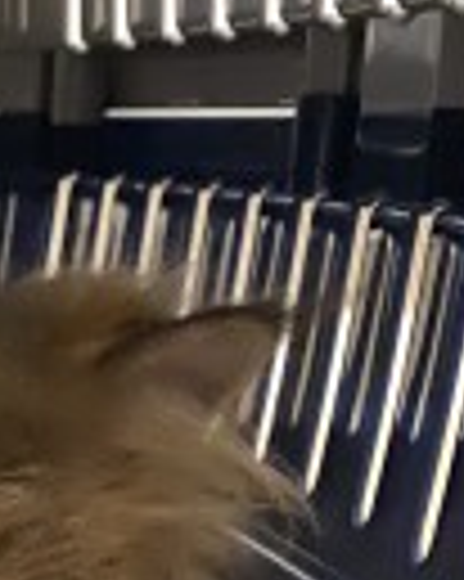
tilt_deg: -13.6
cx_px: -302
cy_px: 647
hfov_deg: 12.2
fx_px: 2028
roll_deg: -2.0
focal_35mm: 118
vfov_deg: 15.8
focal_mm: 4.25
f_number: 1.8
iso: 1600
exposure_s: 1/14
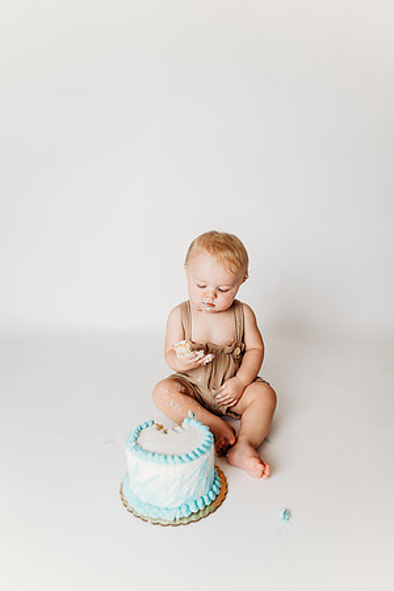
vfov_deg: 73.7
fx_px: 394
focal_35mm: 24
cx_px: 197
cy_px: 296
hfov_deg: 53.1
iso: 100
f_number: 2.8
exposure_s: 1/200
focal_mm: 24
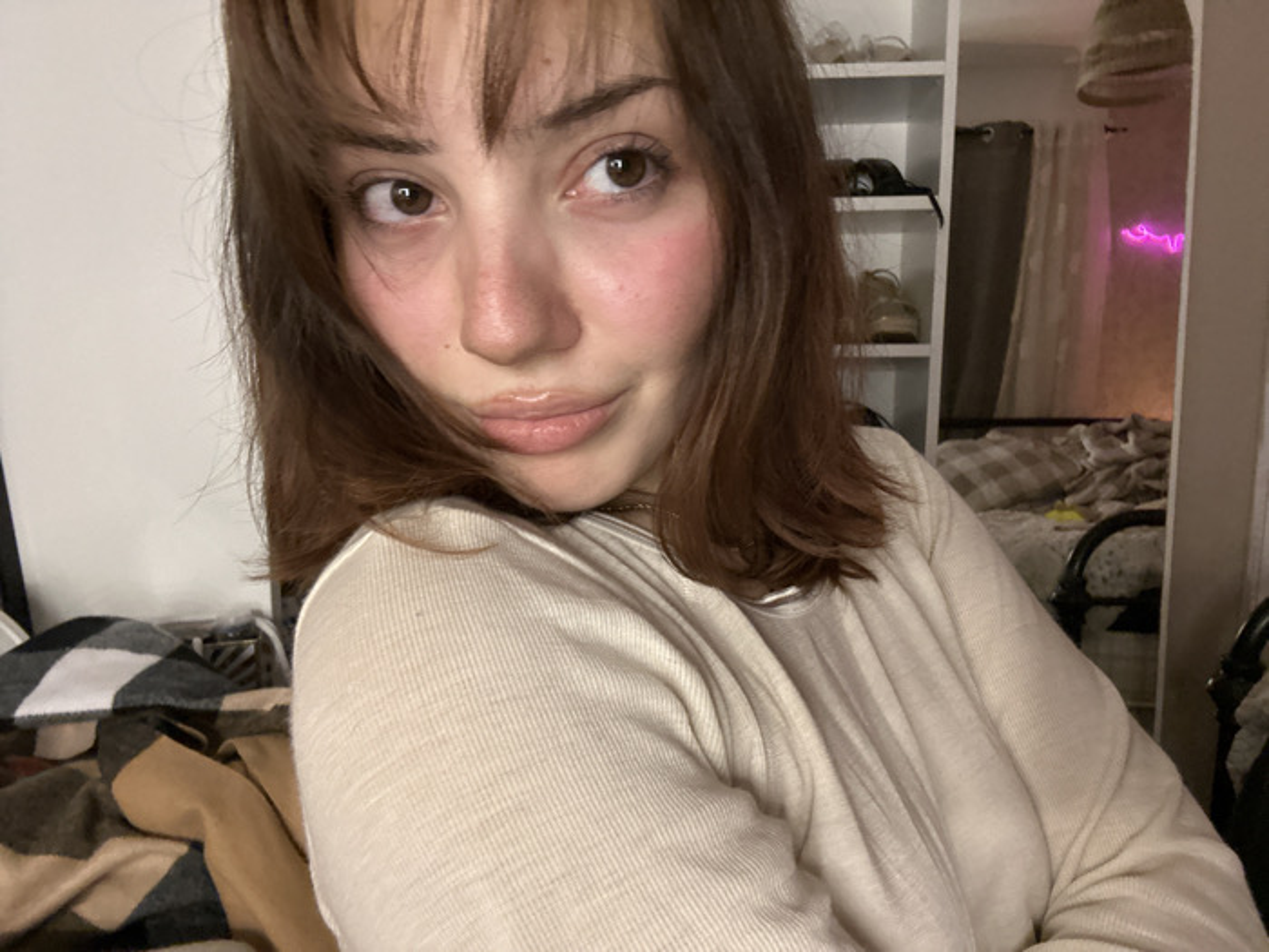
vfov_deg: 58.9
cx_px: 634
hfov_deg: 73.9
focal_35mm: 23
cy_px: 476
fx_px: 843
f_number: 1.9
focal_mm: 2.69
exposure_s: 1/25
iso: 400
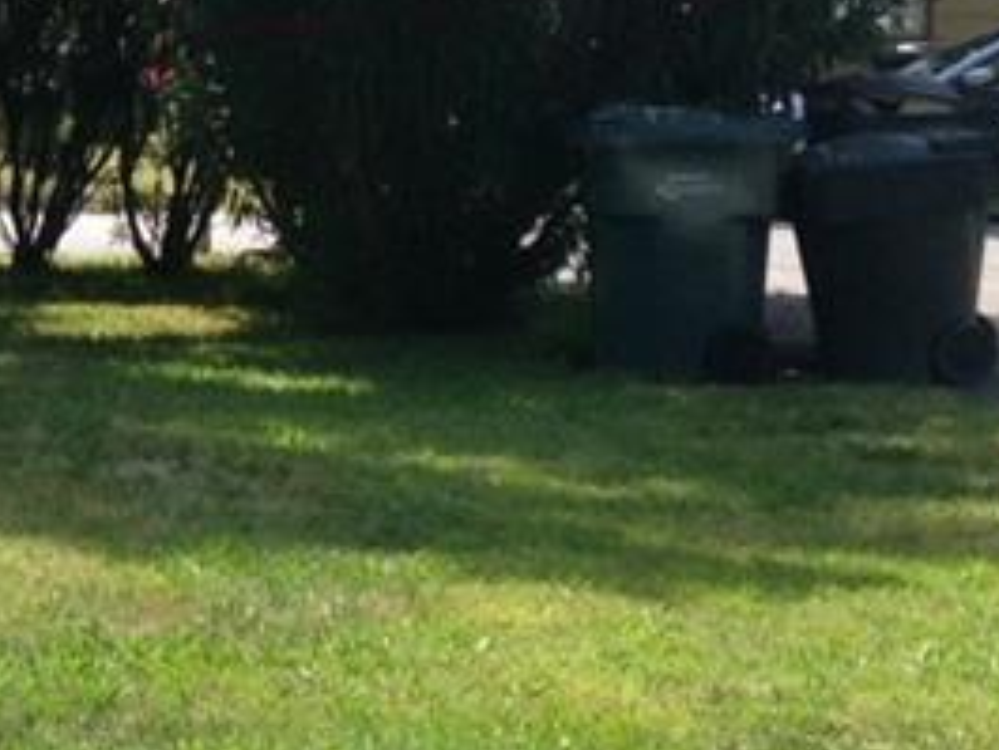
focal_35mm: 187
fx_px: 5399
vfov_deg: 7.9
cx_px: -769
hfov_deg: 10.0
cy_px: 285
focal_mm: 4.12
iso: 50
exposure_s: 1/630
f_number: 2.4
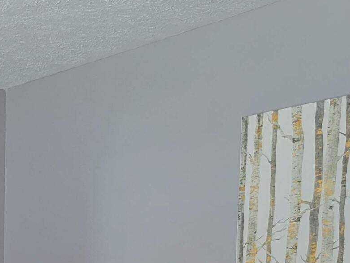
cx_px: -135
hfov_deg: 18.0
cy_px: 443
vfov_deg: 13.5
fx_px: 1011
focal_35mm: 100
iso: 160
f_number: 1.8
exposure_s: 1/120
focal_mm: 5.4
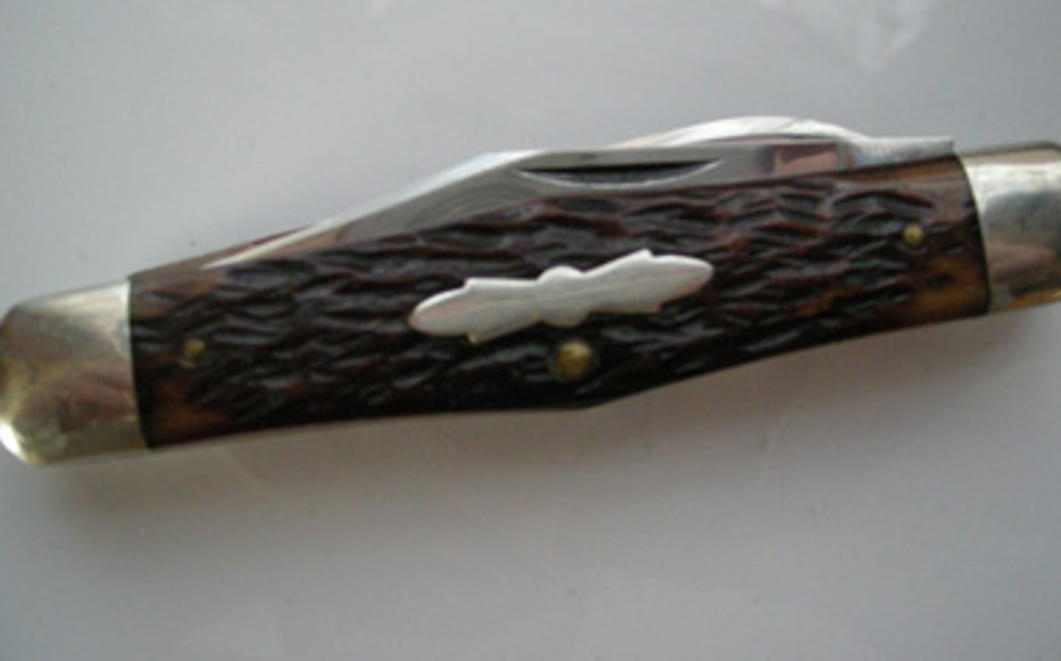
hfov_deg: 47.2
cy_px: 258
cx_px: 544
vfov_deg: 30.4
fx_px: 1213
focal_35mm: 42
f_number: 2.8
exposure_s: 1/59.1
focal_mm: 5.7
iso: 297
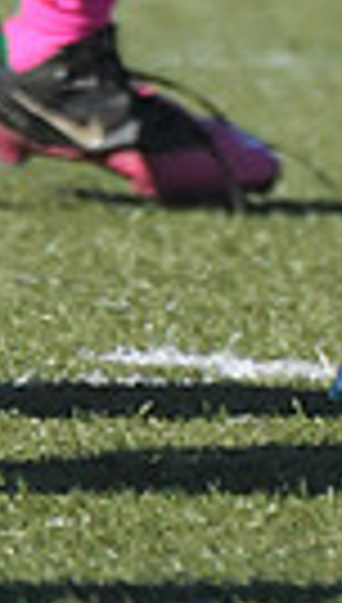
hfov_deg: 0.5
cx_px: 610
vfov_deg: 0.8
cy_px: -626
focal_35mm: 2572
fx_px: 41206
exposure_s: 1/6400
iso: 1000
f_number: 4
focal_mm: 380
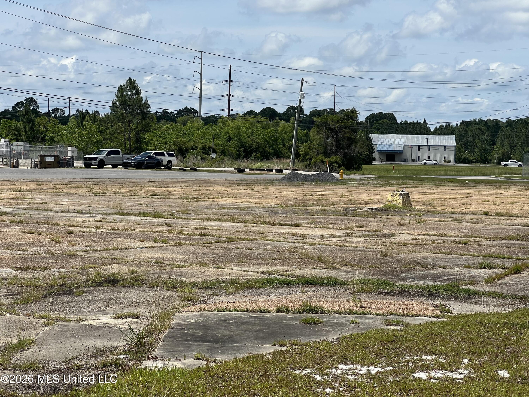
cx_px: 264
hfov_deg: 25.3
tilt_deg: -3.3
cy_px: 198
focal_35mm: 77
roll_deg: -1.1
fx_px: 1177
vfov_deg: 19.1
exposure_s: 1/1064
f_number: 2.8
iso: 32
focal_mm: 9
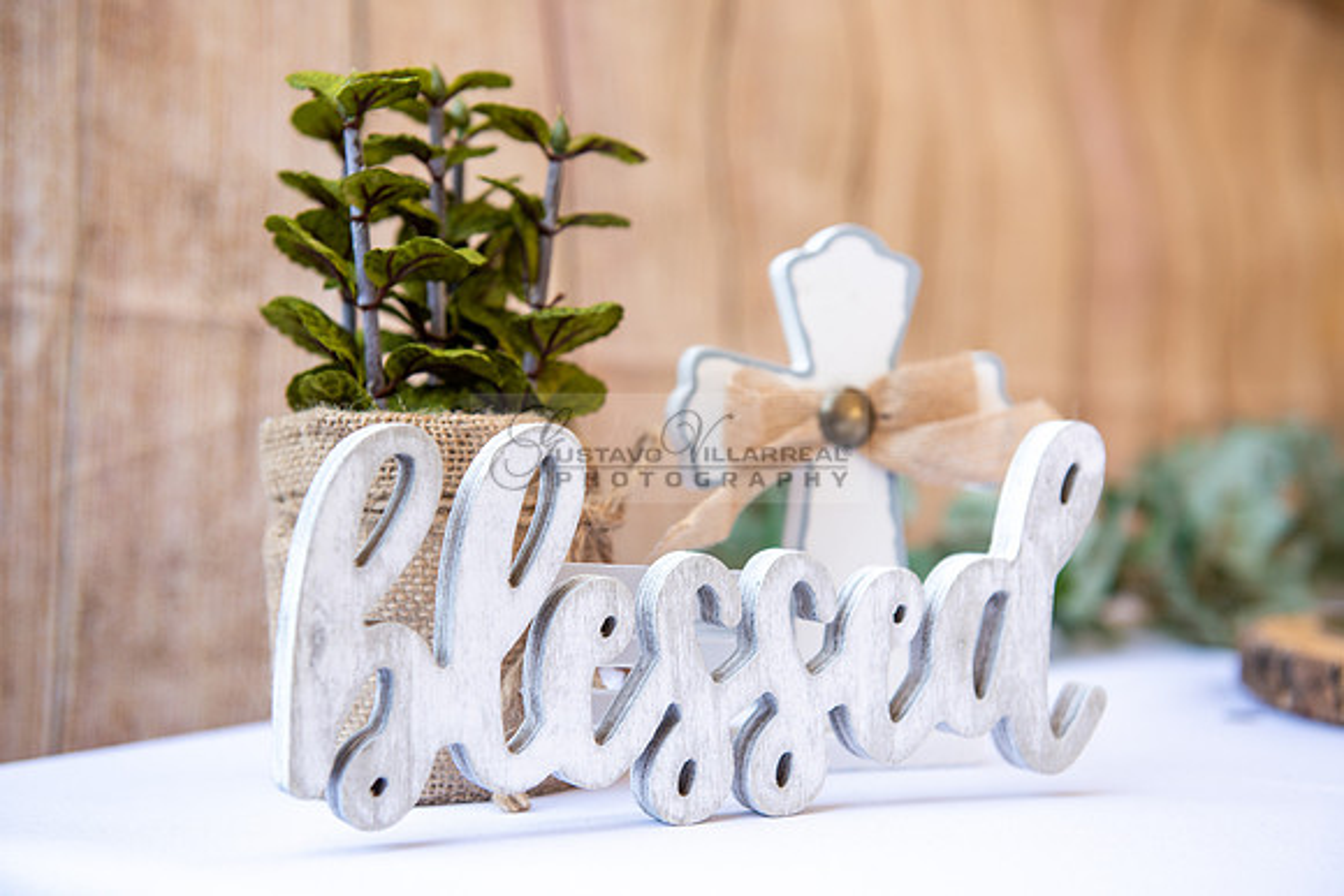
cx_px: 672
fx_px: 2091
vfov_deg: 24.2
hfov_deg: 35.6
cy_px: 448
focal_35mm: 56
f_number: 4
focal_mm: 56
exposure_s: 1/125
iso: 200
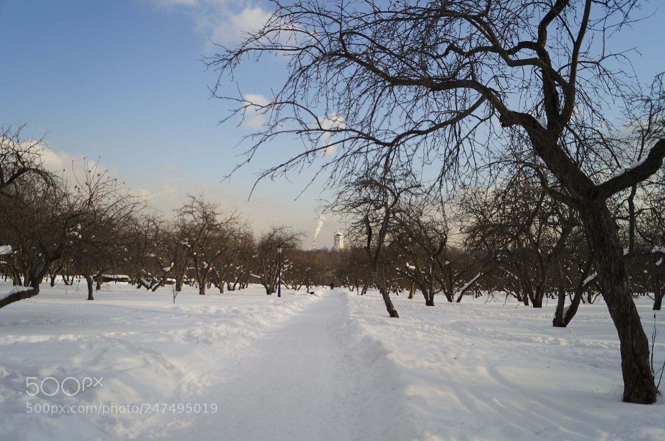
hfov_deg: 67.5
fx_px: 498
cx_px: 332
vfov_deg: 47.8
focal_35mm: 27
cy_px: 220
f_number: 3.5
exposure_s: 1/1250
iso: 100
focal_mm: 18
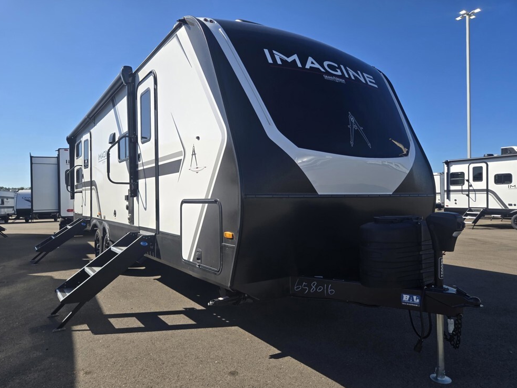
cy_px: 192
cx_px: 256
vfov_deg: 56.8
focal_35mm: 24
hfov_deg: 71.6
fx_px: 358
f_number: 1.8
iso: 25
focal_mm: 5.4
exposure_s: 1/1402
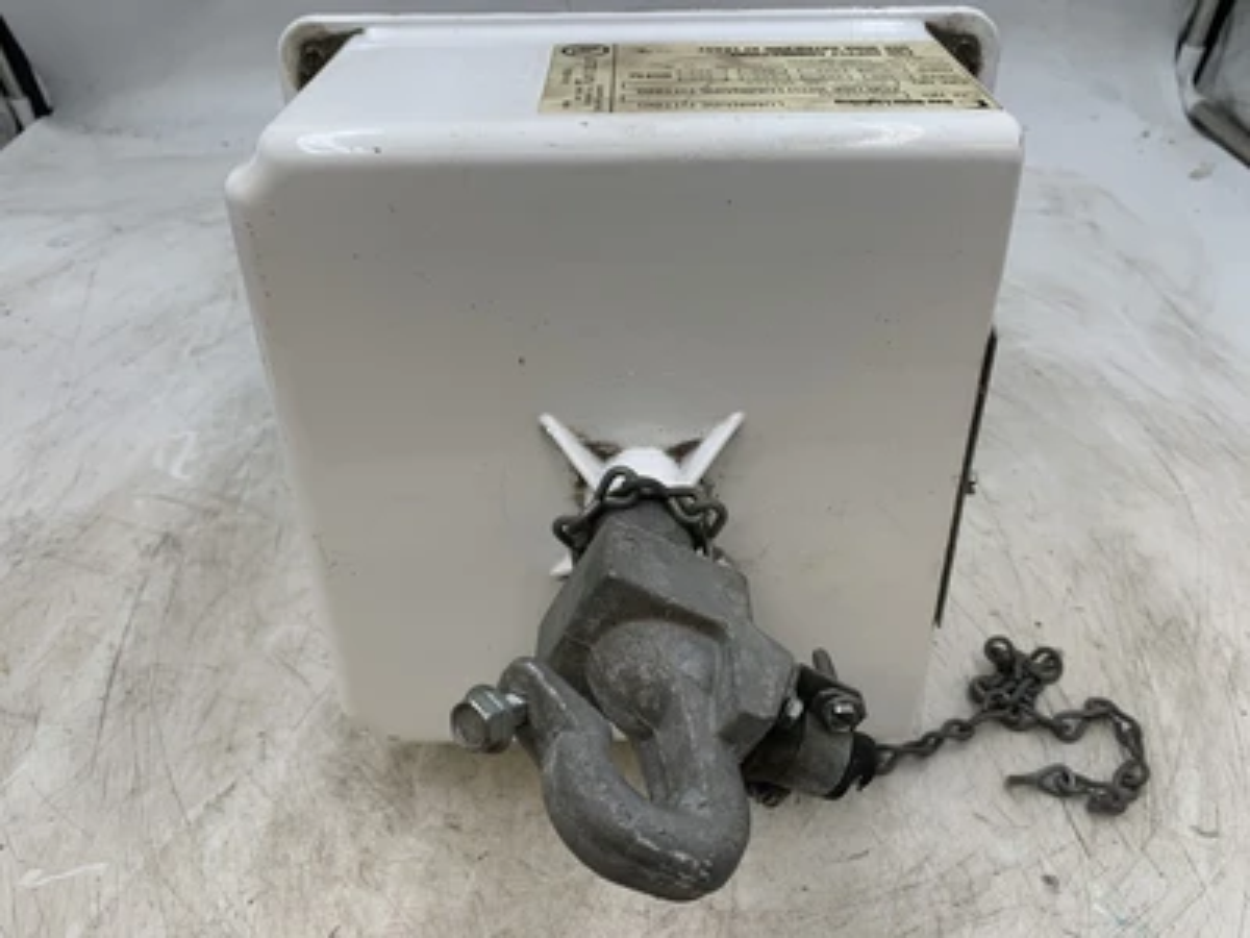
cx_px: 625
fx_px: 939
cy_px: 469
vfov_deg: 53.1
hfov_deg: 67.3
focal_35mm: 26
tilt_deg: -45.3
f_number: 1.8
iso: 40
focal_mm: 4.25
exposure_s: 1/122
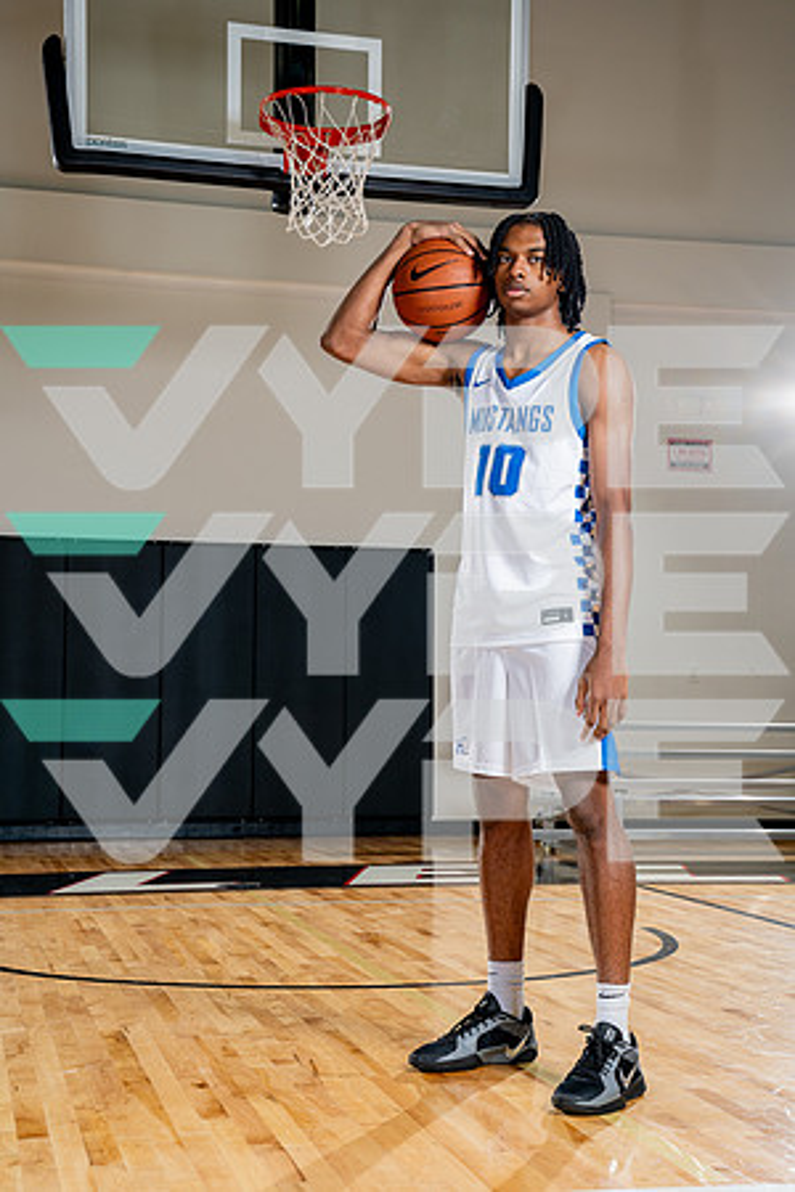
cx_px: 398
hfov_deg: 25.1
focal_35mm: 54
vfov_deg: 36.9
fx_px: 1789
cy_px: 596
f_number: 8
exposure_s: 1/250
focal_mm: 54
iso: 250
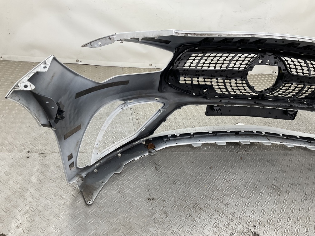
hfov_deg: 61.7
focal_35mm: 29
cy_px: 118
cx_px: 158
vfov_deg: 48.2
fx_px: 264
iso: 32
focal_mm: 3
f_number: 1.8
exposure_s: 1/100
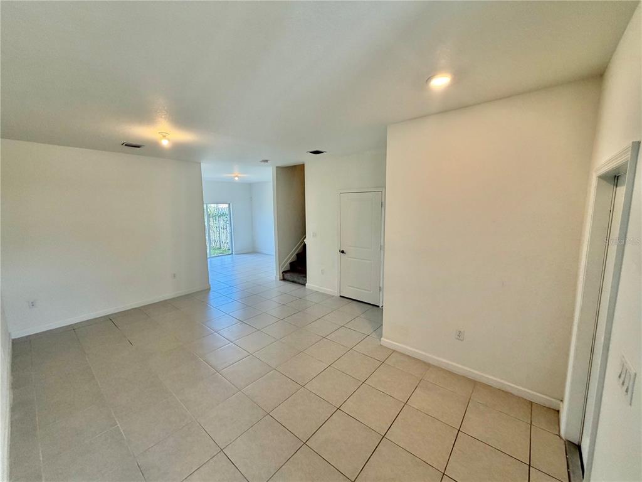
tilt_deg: -7.1
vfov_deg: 85.7
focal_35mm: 14
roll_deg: +0.6
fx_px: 260
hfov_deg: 102.1
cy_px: 241
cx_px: 321
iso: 160
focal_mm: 2.22
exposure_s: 1/120
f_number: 2.2
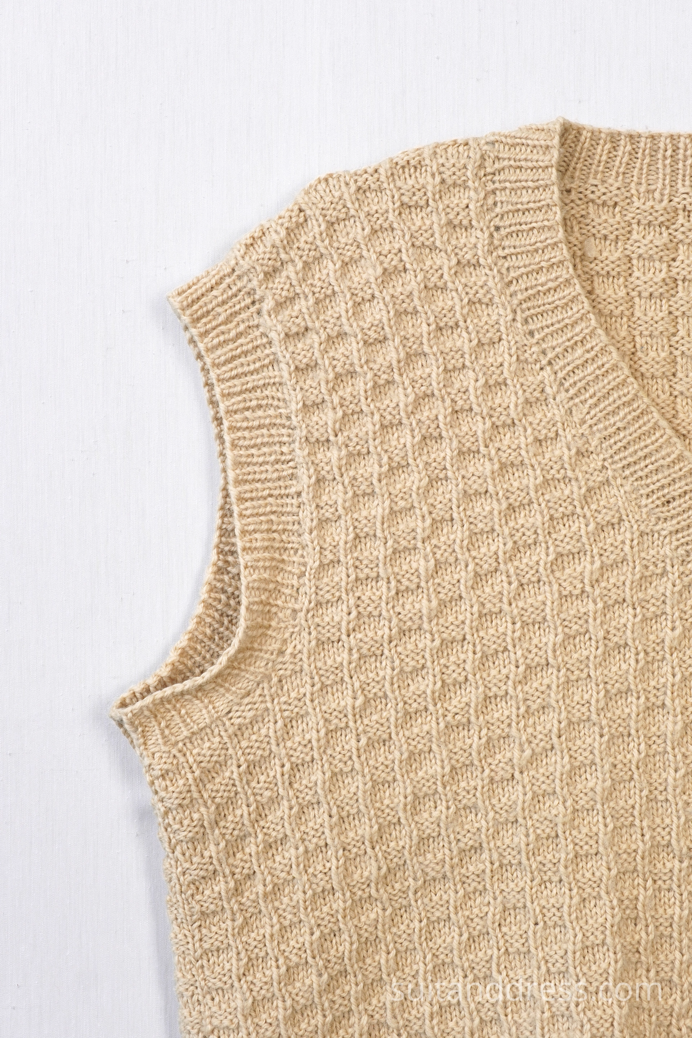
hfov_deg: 28.1
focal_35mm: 48
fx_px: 1384
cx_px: 346
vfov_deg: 41.1
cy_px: 519
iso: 320
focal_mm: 32
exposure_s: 1/50
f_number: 7.1
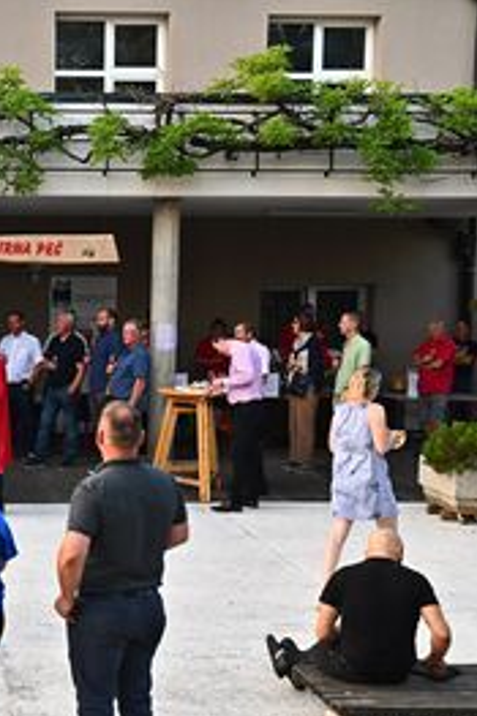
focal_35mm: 60
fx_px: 1194
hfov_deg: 20.9
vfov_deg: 33.4
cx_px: -109
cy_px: 403
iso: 1000
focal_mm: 35
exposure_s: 1/1250
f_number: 3.5
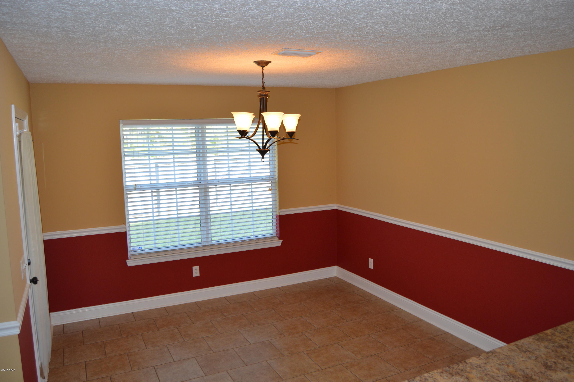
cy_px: 191
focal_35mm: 27
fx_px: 430
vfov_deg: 47.8
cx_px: 287
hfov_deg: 67.4
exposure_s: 1/100
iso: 400
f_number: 4
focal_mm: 18
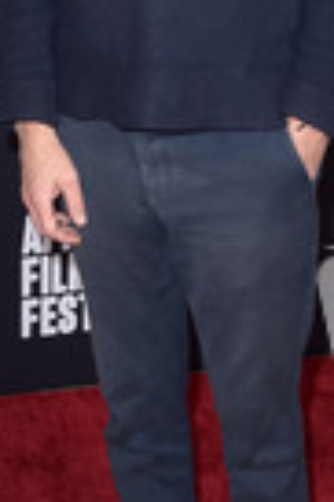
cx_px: 174
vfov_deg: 17.4
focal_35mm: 117
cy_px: 110
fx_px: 1632
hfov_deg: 11.7
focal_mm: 40
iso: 640
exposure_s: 1/200
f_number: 6.3
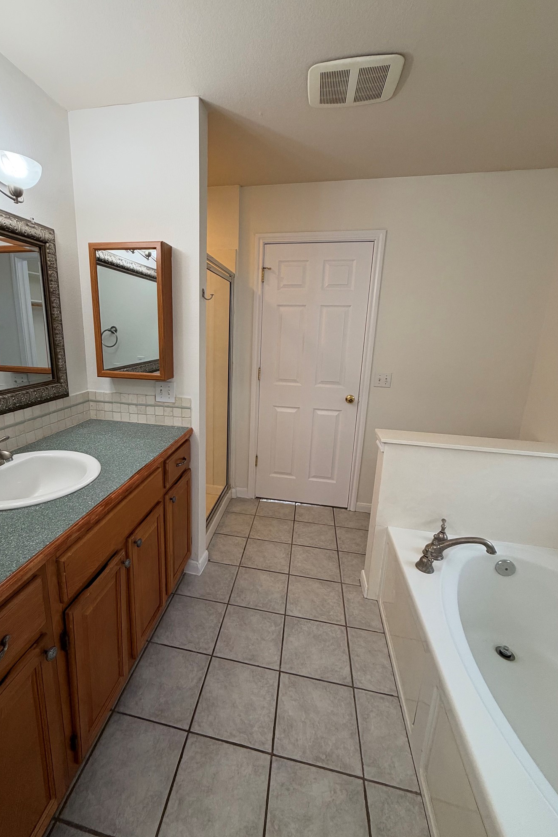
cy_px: 407
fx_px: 349
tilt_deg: -12.4
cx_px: 238
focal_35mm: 15
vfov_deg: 100.4
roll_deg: -0.8
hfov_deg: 76.8
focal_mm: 2.22
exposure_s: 1/60
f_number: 2.2
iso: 200
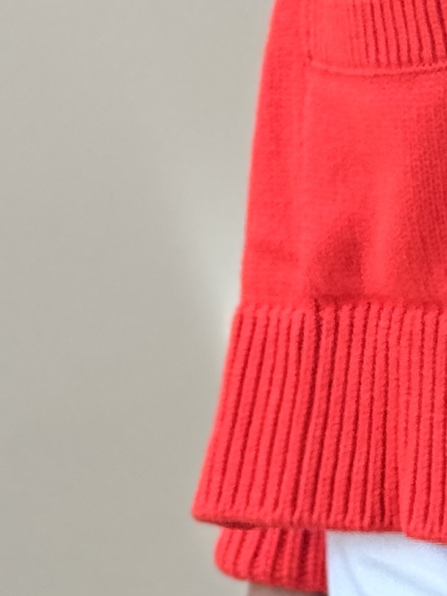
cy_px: -269
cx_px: 661
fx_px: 3839
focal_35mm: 223
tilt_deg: -5.5
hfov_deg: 6.6
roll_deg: -0.2
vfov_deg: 8.7
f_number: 1.78
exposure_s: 1/170
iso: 64
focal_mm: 6.76
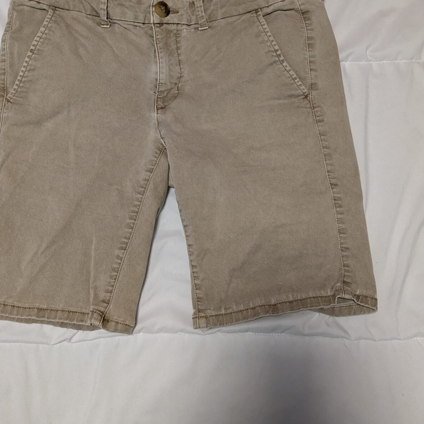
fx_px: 568
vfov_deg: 40.7
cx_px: 166
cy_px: 166
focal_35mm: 41
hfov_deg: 40.7
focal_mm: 4.38
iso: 312
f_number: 1.73
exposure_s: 1/40
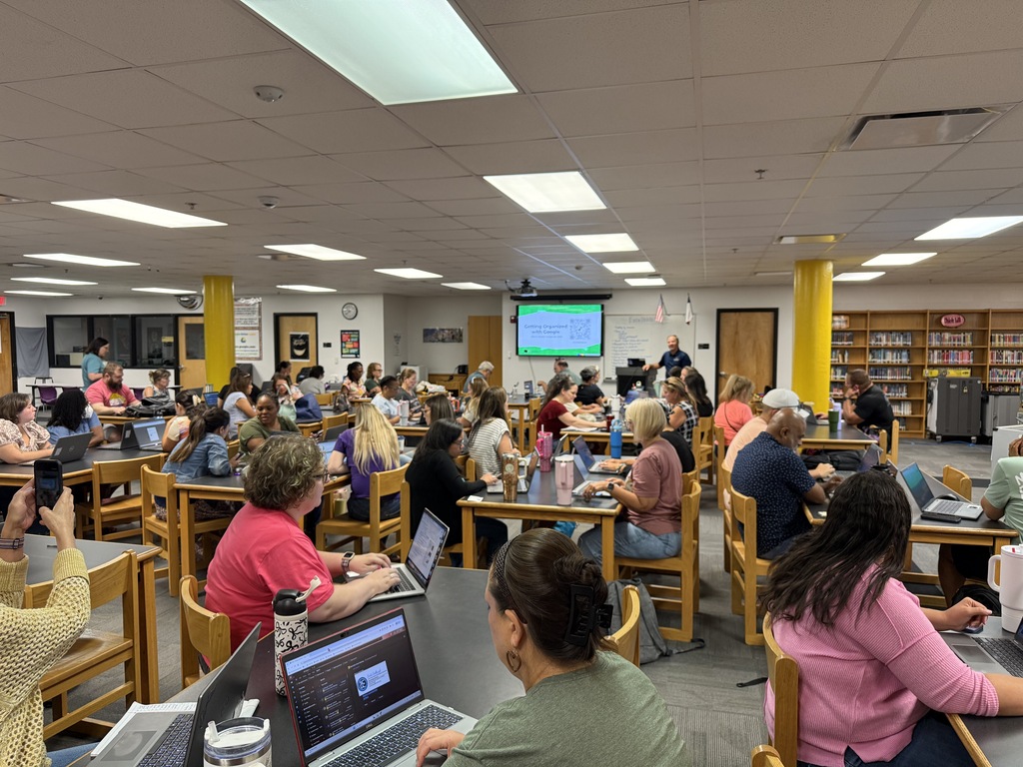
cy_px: 384
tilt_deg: -3.2
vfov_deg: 56.8
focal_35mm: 24
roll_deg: +0.3
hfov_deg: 71.6
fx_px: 709
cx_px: 512
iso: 250
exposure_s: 1/60
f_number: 1.78
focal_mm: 6.76
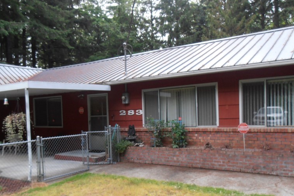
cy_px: 122
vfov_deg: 38.6
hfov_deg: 55.7
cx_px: 130
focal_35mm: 34
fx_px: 278
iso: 80
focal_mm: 4.2
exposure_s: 1/50
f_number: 3
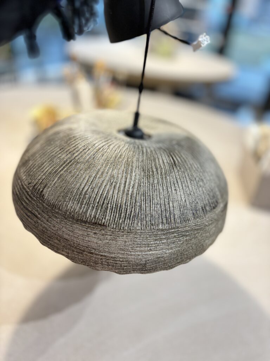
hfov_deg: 53.1
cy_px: 180
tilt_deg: -31.0
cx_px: 135
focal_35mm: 26
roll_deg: -11.9
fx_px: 270
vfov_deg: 67.3
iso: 250
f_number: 1.6
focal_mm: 5.96
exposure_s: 1/50
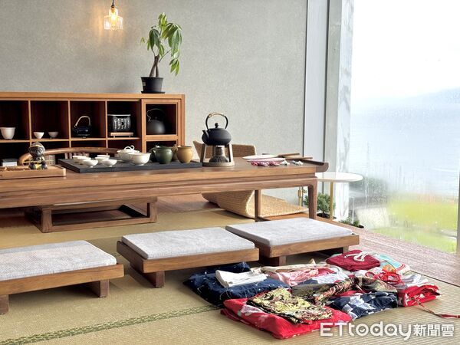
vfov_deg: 30.3
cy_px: 172
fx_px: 638
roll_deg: -0.7
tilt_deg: -6.9
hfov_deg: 39.7
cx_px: 230
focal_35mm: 48
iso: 64
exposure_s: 1/352
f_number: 1.78
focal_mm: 6.76
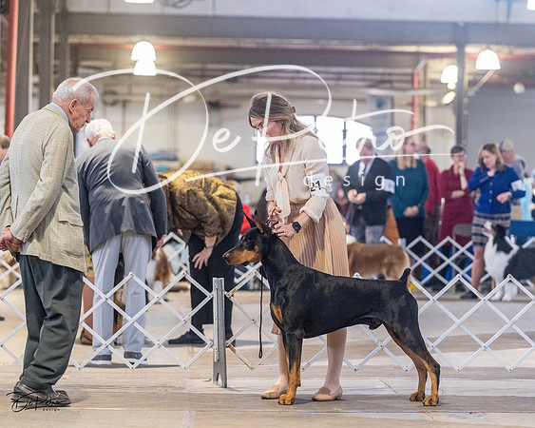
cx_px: 268
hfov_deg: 14.0
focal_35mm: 137
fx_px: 2175
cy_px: 214
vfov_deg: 11.2
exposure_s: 1/320
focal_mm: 122
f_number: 3.5
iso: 6400
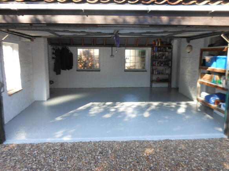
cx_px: 114
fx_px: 218
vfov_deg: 42.9
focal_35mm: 33
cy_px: 86
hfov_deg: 55.4
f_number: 3.5
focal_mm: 6
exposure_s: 1/100
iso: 80
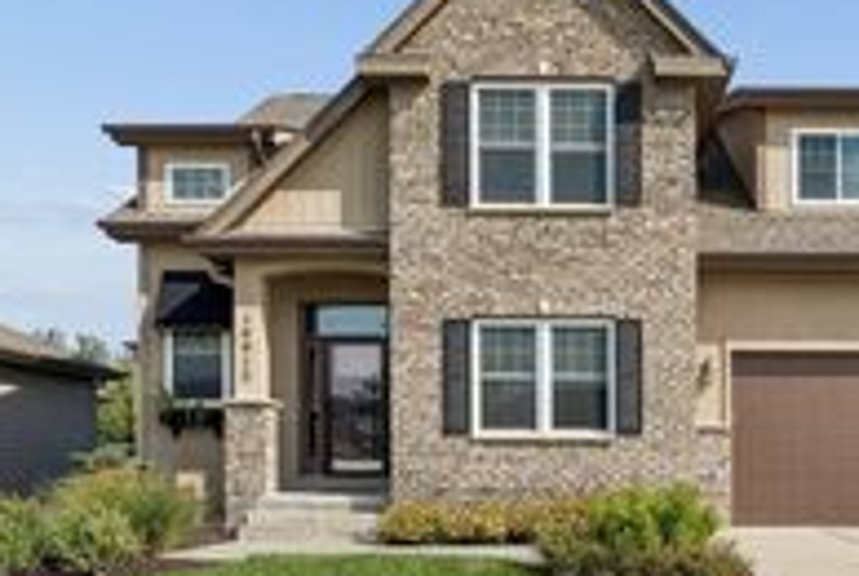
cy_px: 175
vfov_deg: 36.5
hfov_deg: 47.6
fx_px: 860
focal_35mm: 36
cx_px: 775
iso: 200
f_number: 8
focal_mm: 14
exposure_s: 1/640
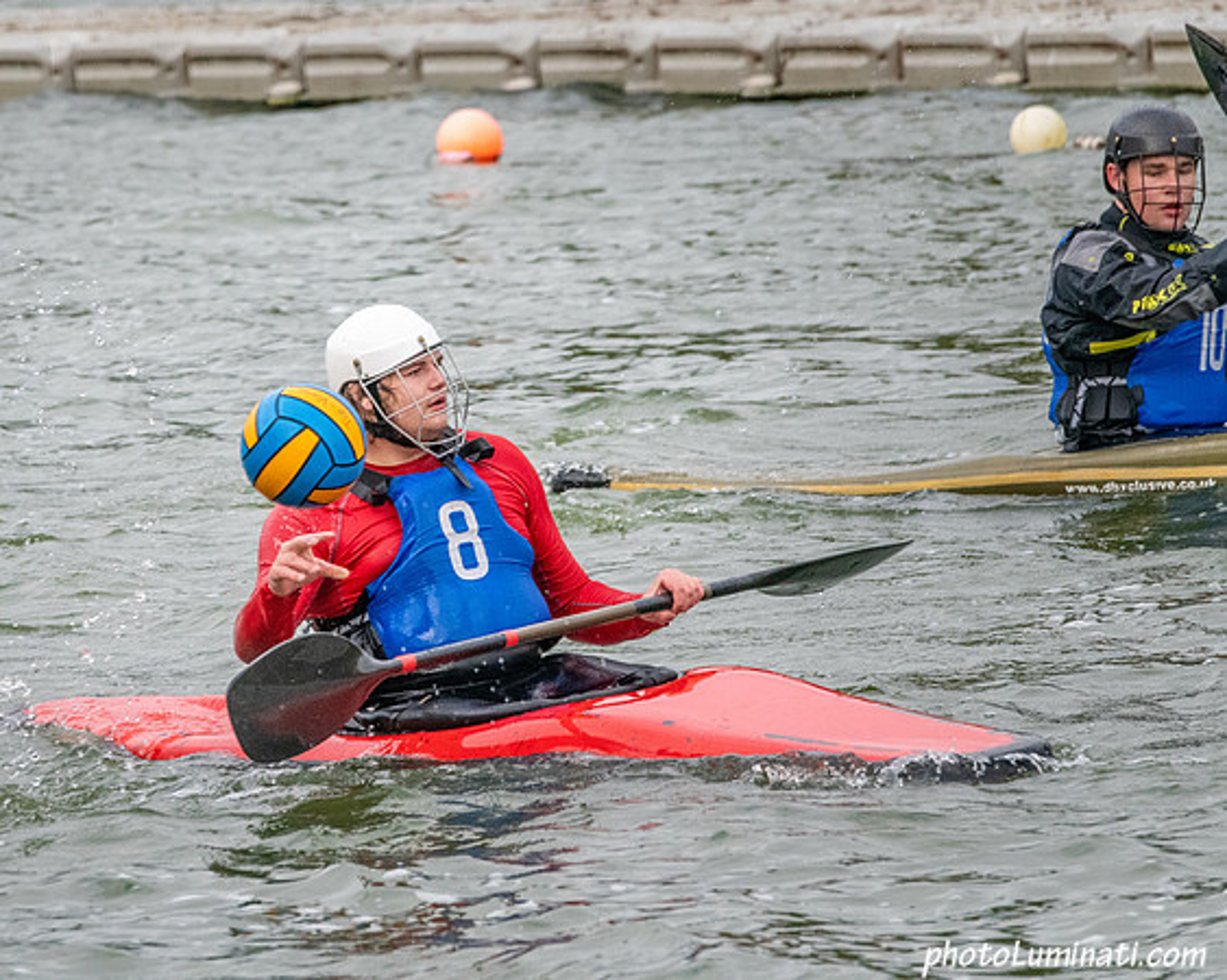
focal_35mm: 519
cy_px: 416
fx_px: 18823
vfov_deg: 3.0
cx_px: 417
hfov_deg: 3.7
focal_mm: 400
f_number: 9
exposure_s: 1/2000
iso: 3200
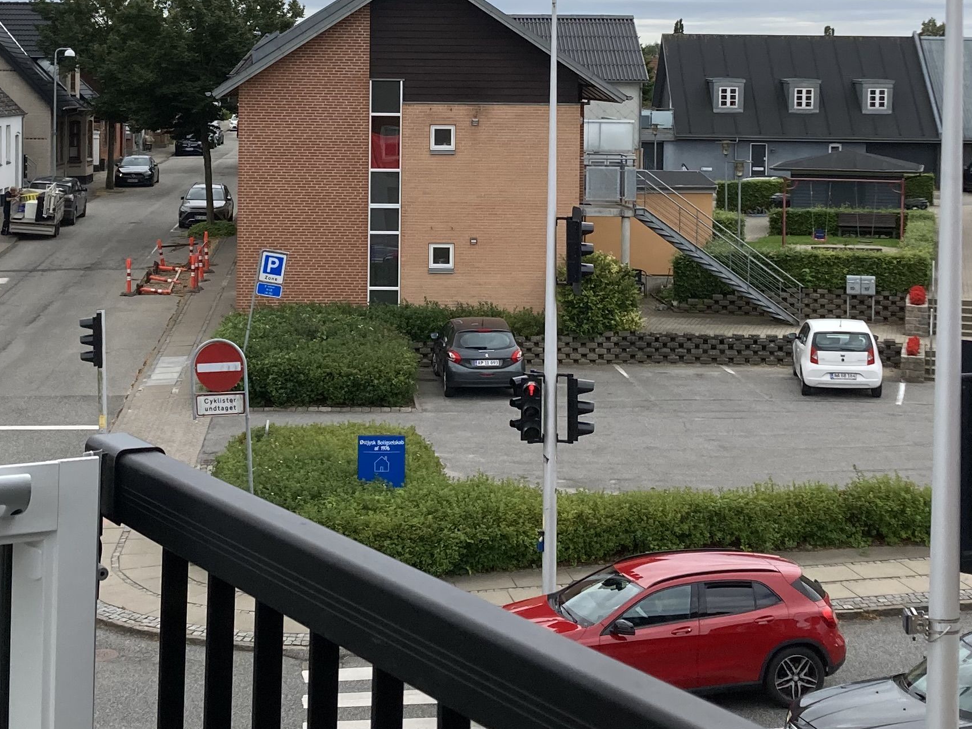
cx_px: 397
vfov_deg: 22.0
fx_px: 1853
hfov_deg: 29.3
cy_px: 158
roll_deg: -0.5
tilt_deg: -1.0
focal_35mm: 66
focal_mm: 3.99
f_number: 1.8
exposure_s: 1/1715
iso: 20
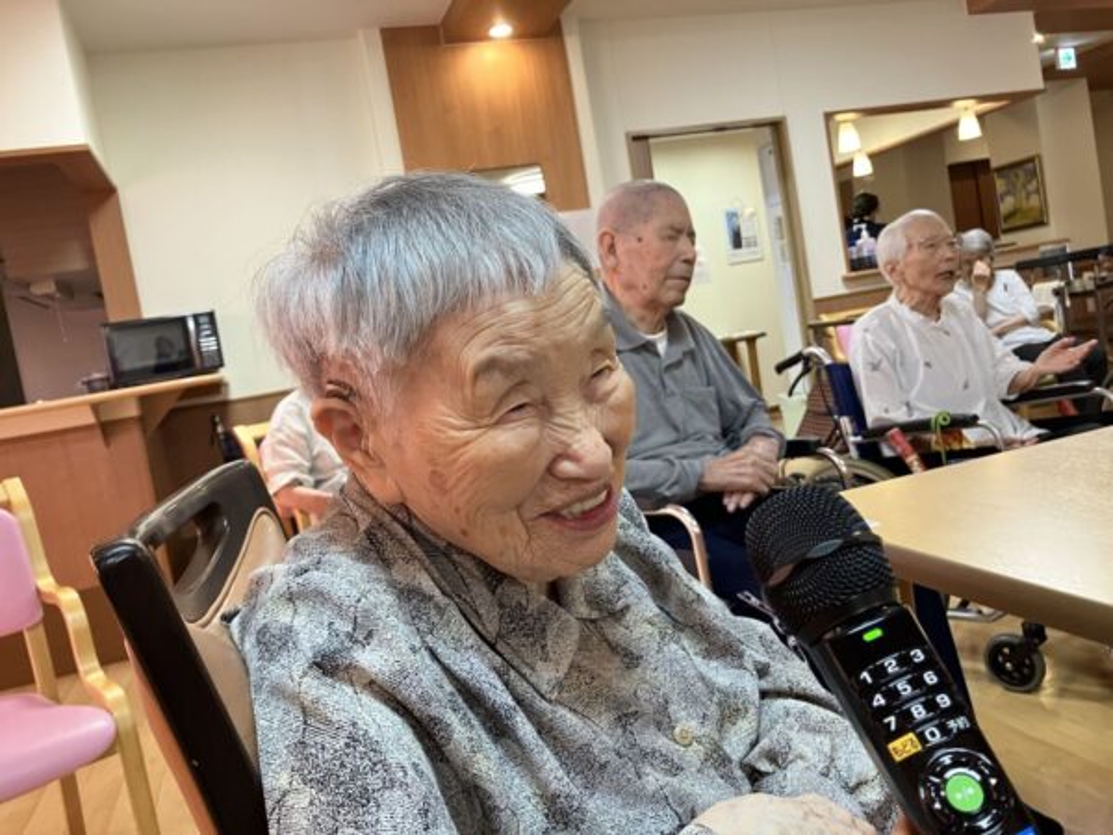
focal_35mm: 28
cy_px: 418
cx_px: 556
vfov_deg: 49.7
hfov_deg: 63.4
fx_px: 900
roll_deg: +9.6
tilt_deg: -2.8
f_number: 1.8
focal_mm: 3.99
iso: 160
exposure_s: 1/60
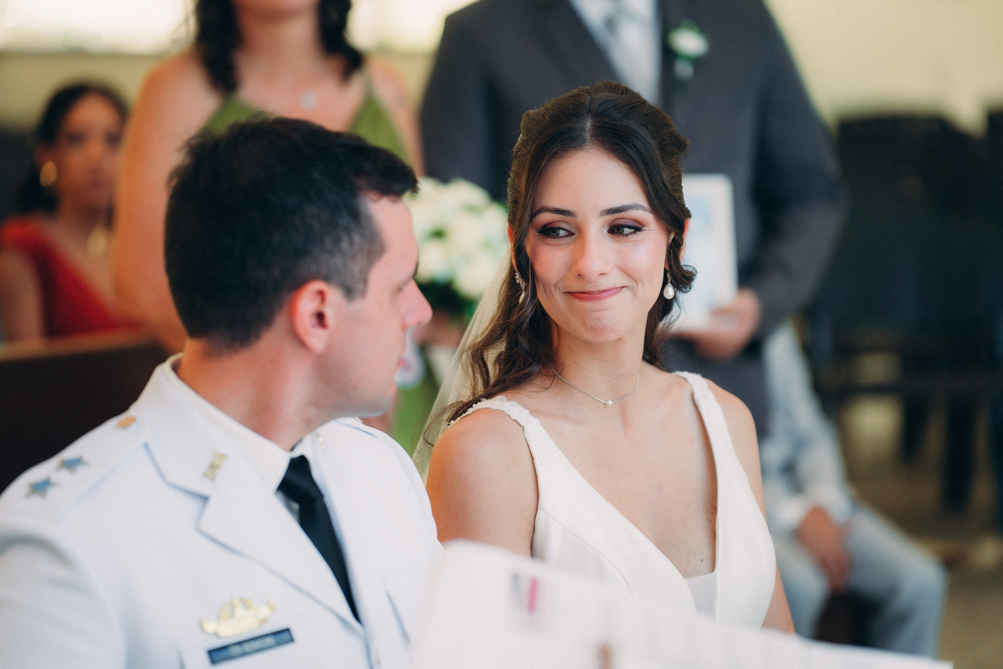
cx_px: 502
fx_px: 4179
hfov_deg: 13.7
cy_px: 334
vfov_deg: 9.1
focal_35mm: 150
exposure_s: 1/500
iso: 640
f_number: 2.8
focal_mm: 150
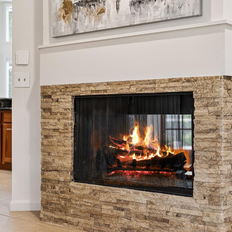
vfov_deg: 27.3
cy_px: 116
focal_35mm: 63
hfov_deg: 27.3
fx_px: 478
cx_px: 116
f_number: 2.8
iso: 400
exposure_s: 1/50
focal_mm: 49
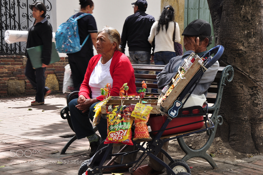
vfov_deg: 18.1
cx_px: 132
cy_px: 88
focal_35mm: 75
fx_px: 547
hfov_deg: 27.0
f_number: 18
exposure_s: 1/60
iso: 200
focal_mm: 50
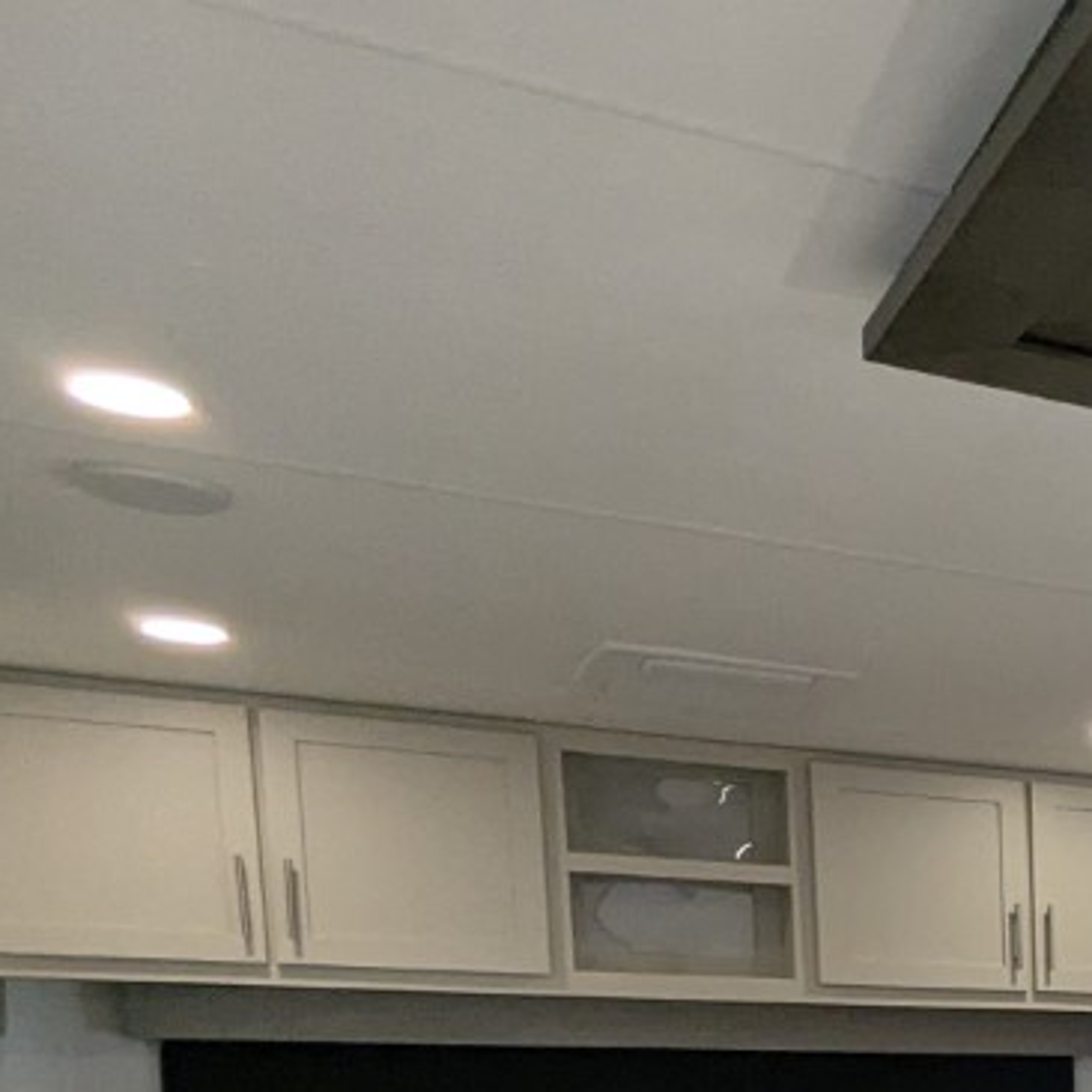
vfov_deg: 27.6
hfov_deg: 23.5
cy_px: 1328
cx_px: 1744
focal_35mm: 54
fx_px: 1927
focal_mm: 2.35
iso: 226
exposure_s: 1/235
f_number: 2.2
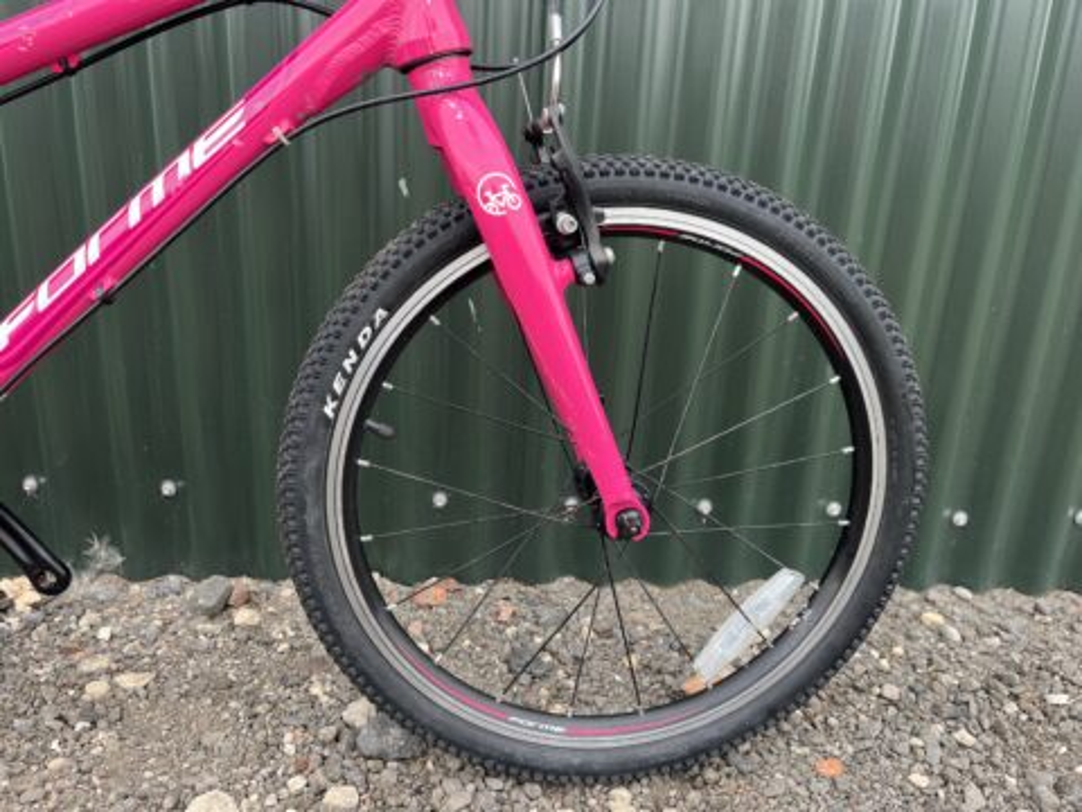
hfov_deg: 67.3
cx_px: 541
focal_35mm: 26
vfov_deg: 53.1
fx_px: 813
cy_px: 406
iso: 40
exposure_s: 1/215
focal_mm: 5.1
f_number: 1.6
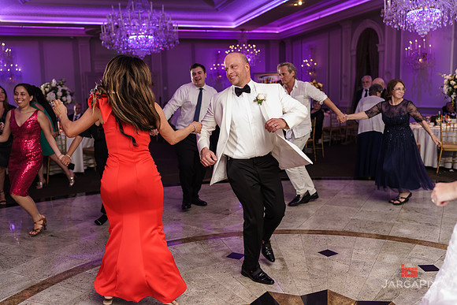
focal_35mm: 35
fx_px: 444
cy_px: 152
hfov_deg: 54.4
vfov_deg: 37.9
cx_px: 228
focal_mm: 35
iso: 1600
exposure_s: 1/200
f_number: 2
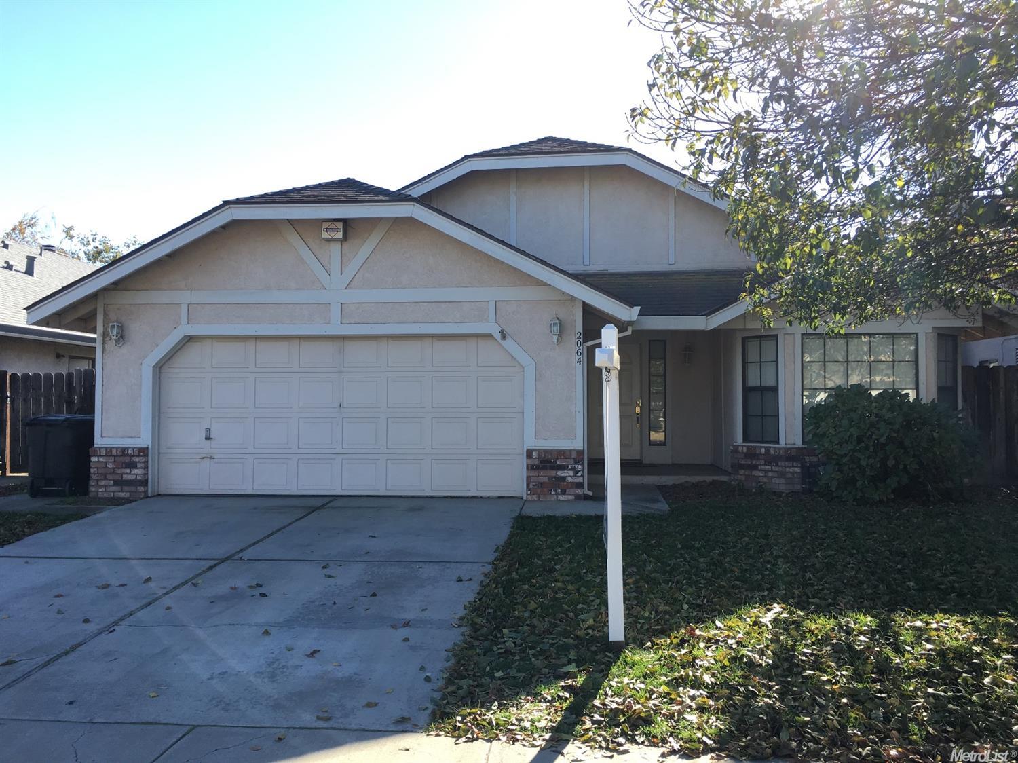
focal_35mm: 29
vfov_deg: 48.2
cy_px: 382
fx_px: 853
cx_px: 509
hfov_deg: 61.7
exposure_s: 1/375
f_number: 2.2
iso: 25
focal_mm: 4.15
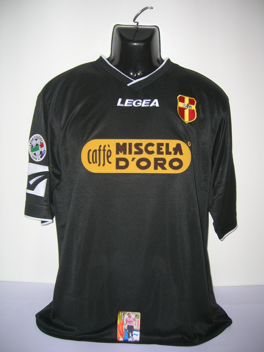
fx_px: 346
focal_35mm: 34
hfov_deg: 41.8
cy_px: 176
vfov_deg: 54.0
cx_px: 132
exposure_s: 1/60.1
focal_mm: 5.7
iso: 50
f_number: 2.9
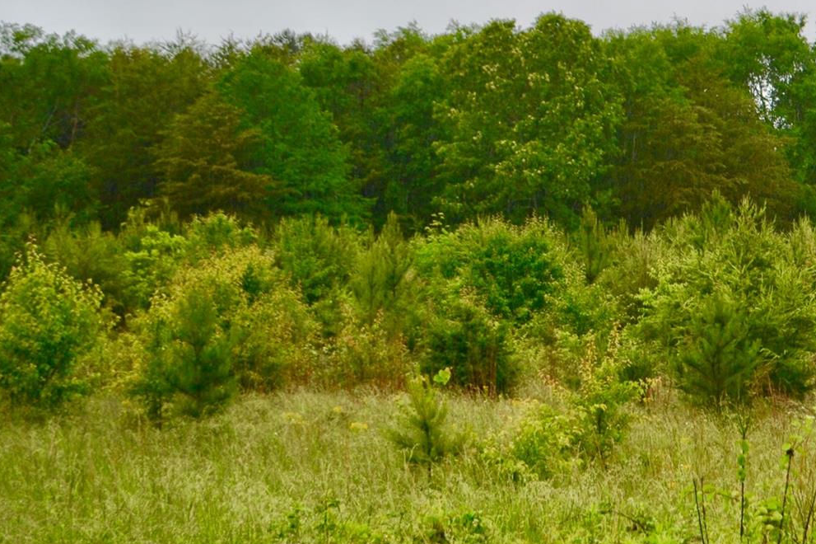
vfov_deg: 14.6
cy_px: 134
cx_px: 802
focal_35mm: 93
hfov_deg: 21.2
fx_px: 2107
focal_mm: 30
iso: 125
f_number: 4.5
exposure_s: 1/125
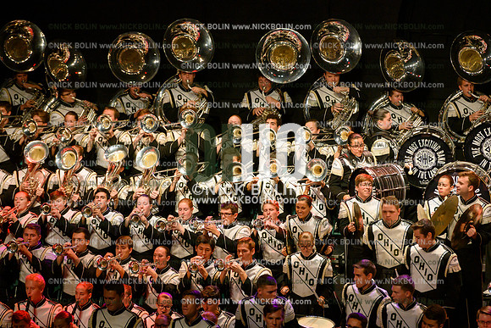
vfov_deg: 6.9
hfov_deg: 10.3
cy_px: 164
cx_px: 246
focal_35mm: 200
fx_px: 2728
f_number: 4
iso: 5000
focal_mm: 200
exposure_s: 1/500
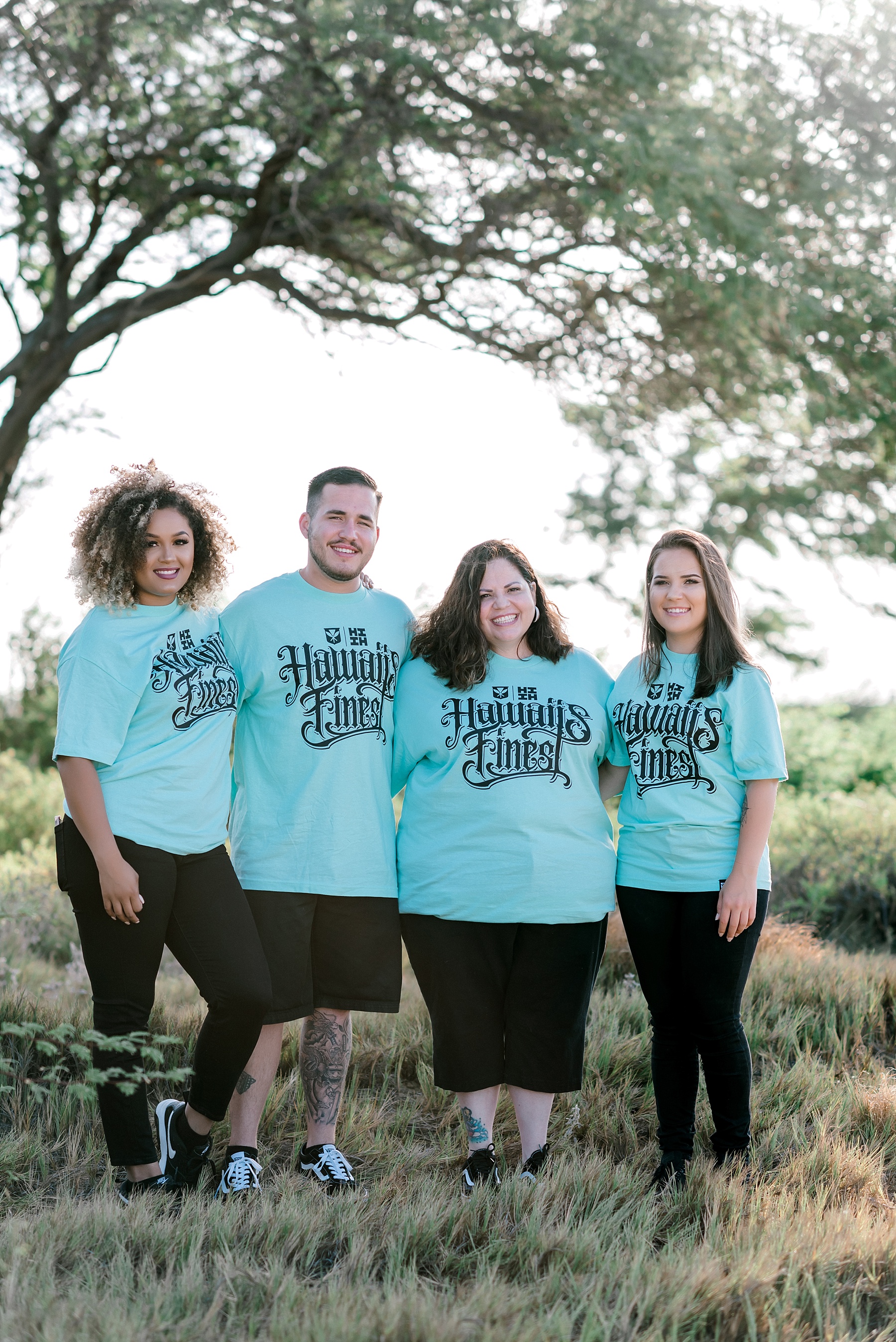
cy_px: 671
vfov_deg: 23.9
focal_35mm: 85
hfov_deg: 16.1
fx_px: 3171
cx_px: 448
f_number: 2.8
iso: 200
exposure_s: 1/800
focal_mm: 85
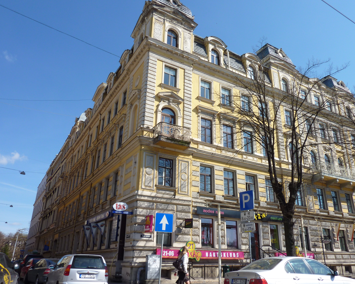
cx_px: 191
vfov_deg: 53.2
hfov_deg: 64.0
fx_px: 284
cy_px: 145
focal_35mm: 27
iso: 80
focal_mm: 4.1
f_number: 4.5
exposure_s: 1/400
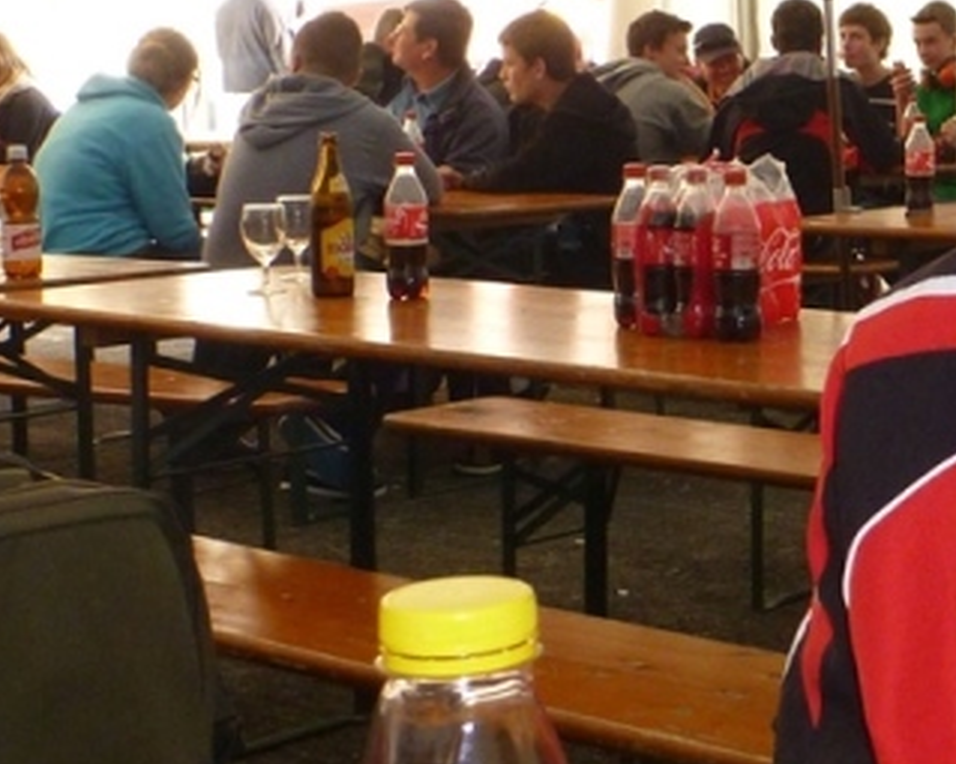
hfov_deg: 23.3
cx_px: 1085
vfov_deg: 19.9
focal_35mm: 76
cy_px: 153
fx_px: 2150
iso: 320
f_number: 3.5
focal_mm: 5.5
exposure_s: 1/60
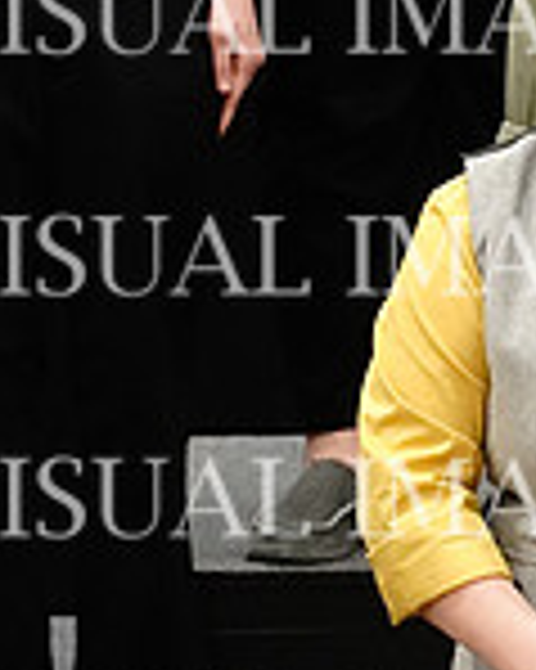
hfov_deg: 2.4
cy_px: 135
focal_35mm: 654
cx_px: 700
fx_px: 12978
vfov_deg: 3.0
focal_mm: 119
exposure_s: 1/125
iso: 8000
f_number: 5.6
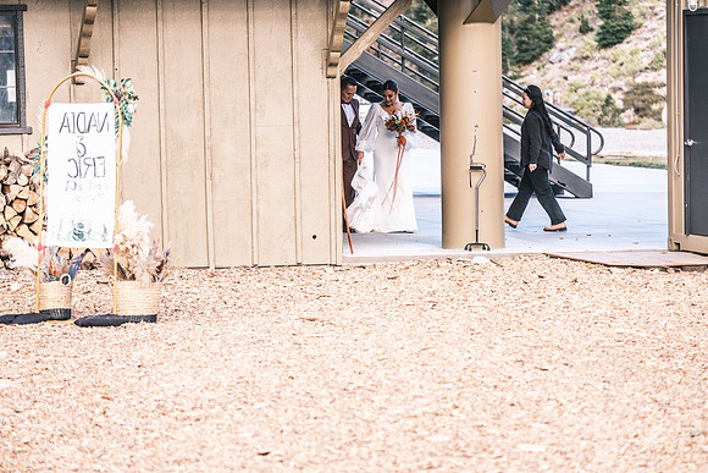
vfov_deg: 9.7
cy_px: 236
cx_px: 354
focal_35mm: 142
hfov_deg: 14.4
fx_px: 2793
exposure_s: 1/750
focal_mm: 94.5
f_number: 2.8
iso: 400
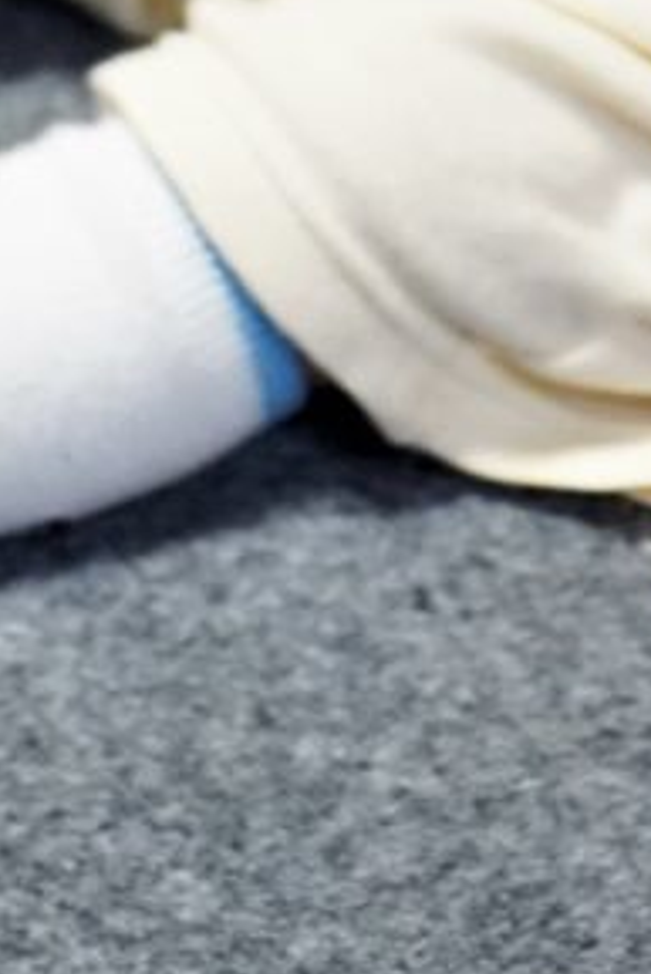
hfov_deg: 6.9
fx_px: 5391
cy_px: -792
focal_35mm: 199
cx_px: 152
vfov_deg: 9.8
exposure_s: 1/160
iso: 4000
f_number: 4.5
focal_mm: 48
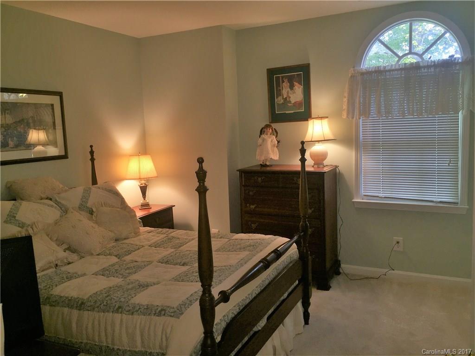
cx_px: 238
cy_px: 178
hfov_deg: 61.7
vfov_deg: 48.2
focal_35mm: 29
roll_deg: +2.1
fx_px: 398
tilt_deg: -7.1
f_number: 2.2
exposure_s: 1/38
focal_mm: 4.15
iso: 32
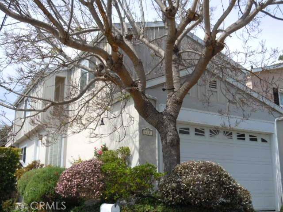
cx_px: 142
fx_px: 368
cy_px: 106
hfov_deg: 42.1
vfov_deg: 32.2
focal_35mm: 45
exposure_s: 1/500
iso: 100
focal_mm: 8.1
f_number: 4.6
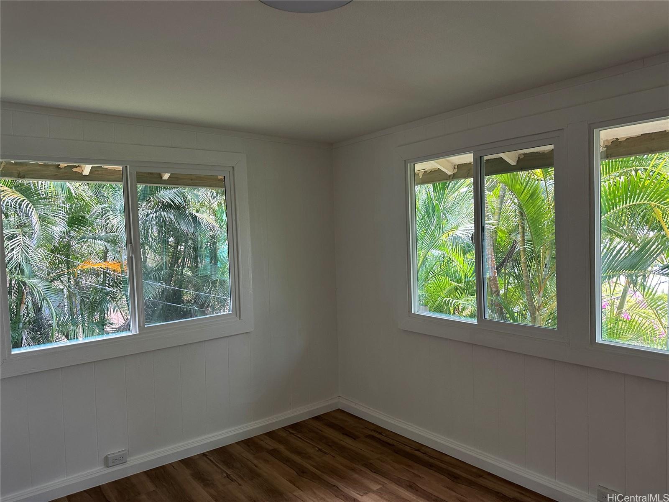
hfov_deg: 71.6
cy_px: 251
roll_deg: +2.3
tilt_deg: -2.7
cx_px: 334
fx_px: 464
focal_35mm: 24
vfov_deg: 56.8
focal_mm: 6.86
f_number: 1.78
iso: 250
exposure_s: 1/116
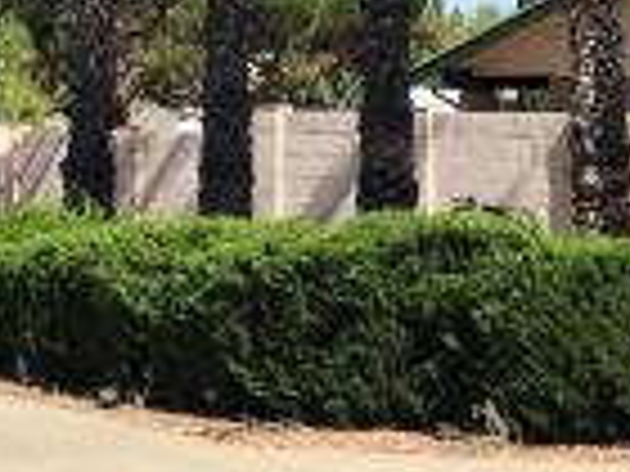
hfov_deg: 14.8
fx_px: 2421
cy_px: -310
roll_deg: -1.3
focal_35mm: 133
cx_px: 405
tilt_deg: +11.0
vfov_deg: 10.6
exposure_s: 1/1980
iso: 32
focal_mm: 4.15
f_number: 2.2
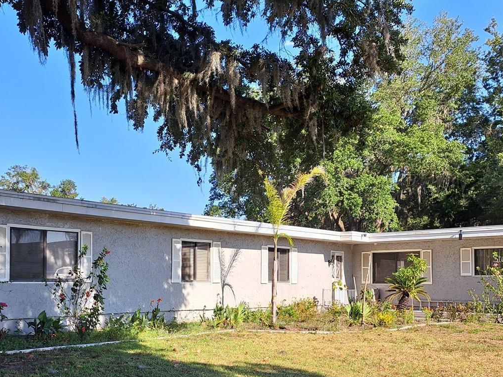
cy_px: 258
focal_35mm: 38
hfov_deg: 47.6
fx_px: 552
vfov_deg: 37.2
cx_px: 142
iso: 50
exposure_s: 1/693
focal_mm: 5.23
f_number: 1.8
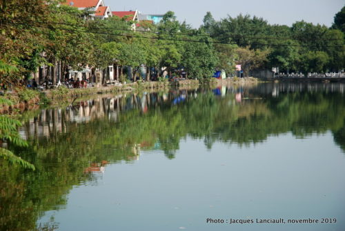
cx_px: 172
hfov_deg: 19.4
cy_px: 116
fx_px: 1008
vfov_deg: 13.1
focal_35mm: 105
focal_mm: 70
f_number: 4.5
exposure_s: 1/320
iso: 100
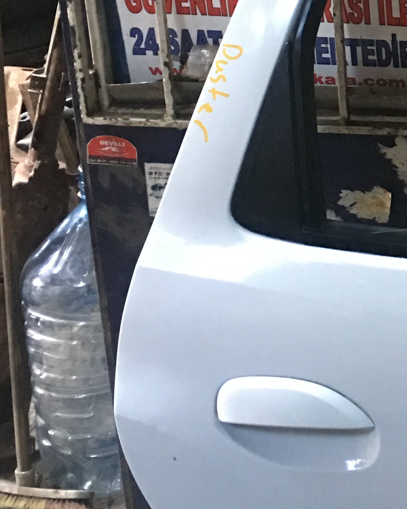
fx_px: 1461
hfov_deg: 14.7
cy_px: 35
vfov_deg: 19.3
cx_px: 613
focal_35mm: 97
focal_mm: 4.15
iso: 100
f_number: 2.2
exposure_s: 1/8
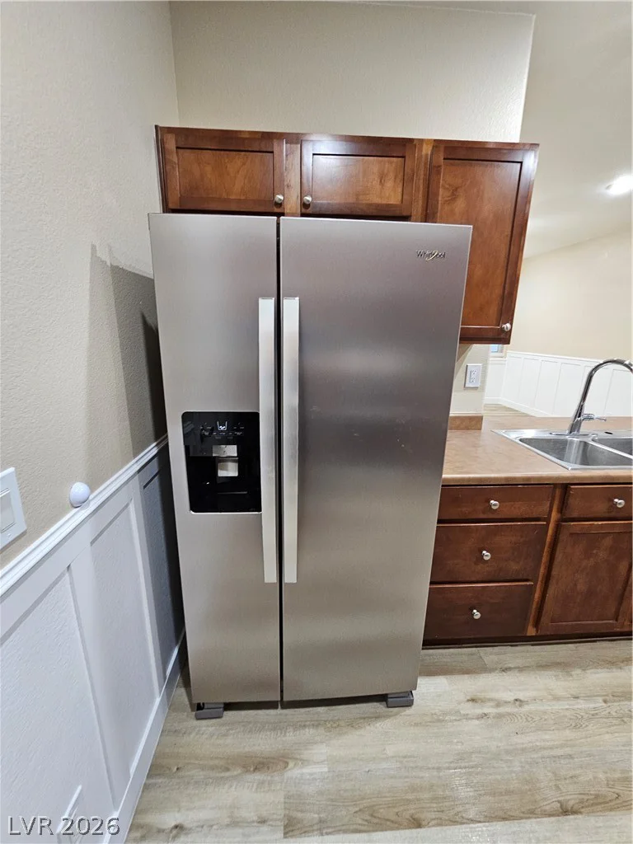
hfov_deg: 89.9
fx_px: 317
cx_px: 316
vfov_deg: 106.2
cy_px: 422
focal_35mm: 13
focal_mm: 2.2
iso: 320
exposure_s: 1/30
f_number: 2.2
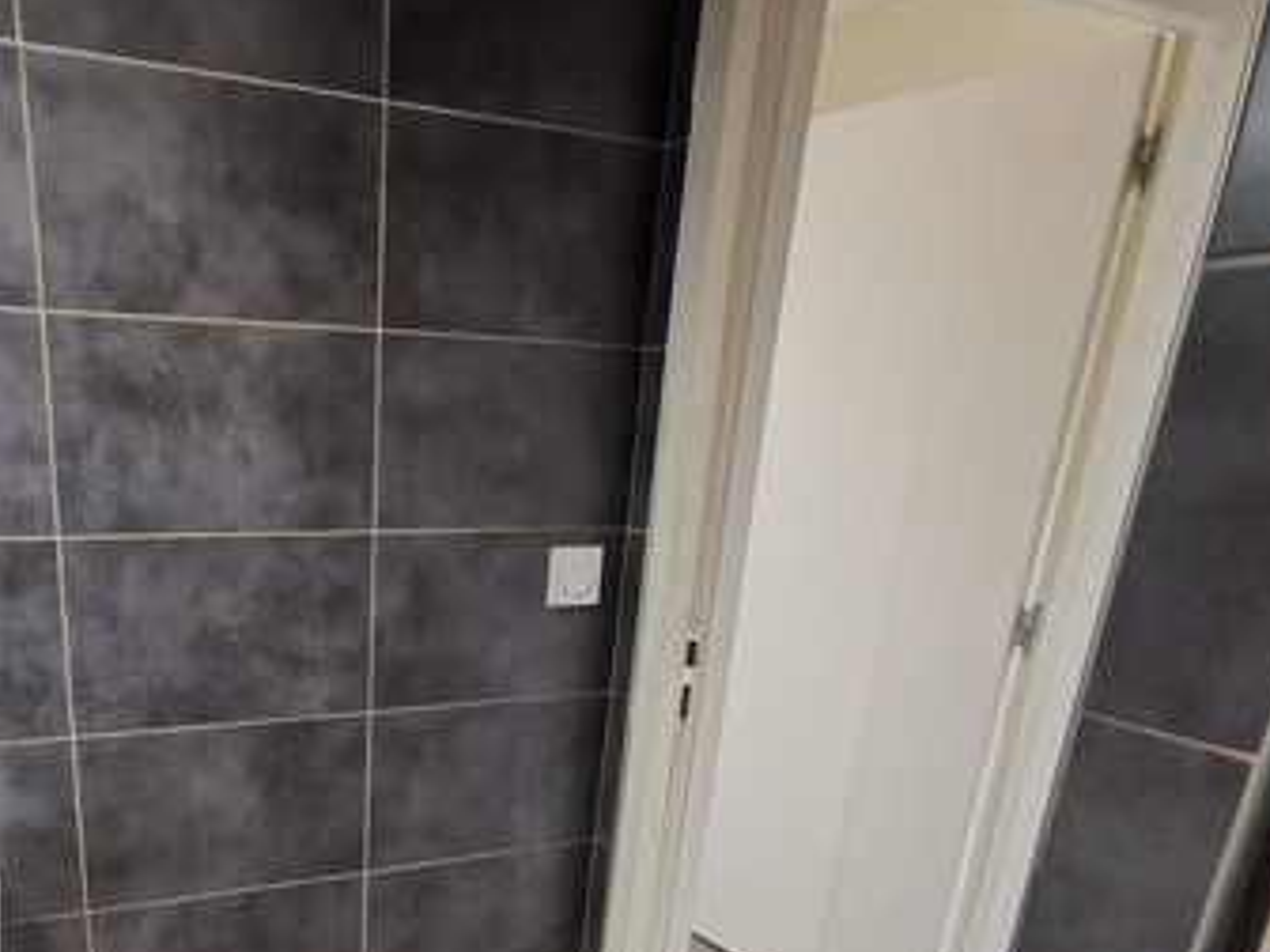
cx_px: 399
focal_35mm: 27
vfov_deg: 48.9
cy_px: 737
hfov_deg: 63.3
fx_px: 991
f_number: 2.2
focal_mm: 2.26
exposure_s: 1/33.3
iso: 500
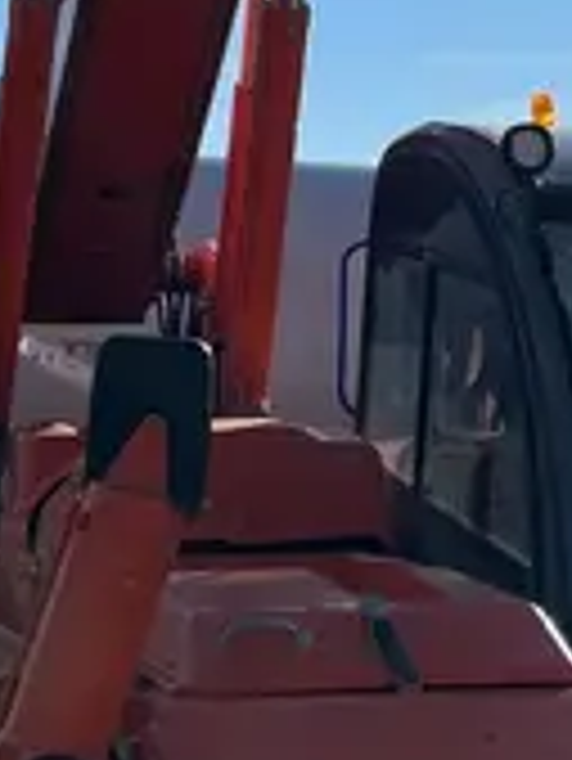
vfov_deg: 16.5
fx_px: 2487
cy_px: -214
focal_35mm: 113
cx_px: 410
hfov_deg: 13.1
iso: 50
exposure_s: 1/9091
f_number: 1.6
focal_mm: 4.2
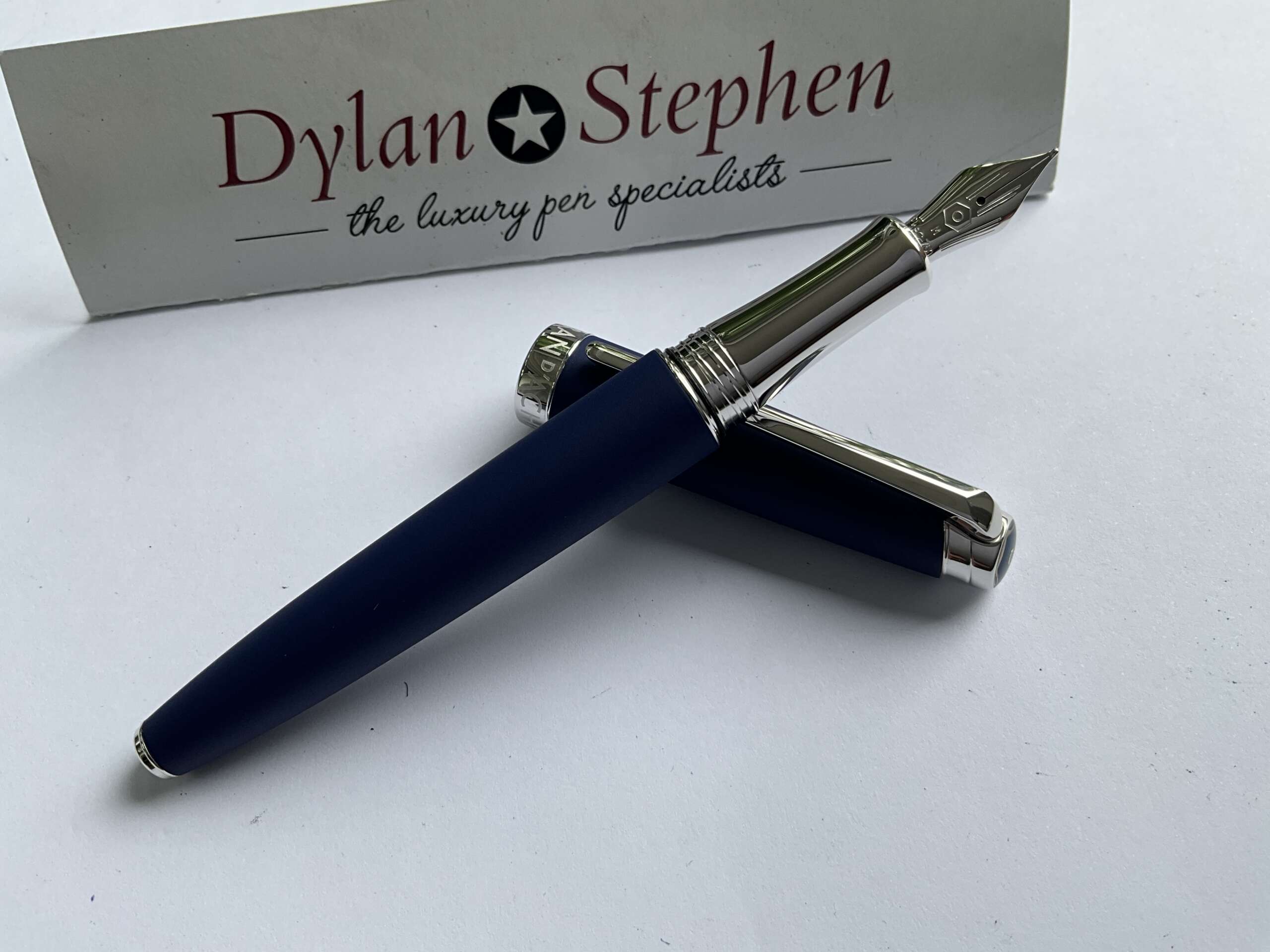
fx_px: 1064
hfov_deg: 61.7
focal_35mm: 29
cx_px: 635
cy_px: 476
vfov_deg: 48.2
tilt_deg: -59.3
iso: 16
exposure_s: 1/128
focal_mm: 3
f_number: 1.8
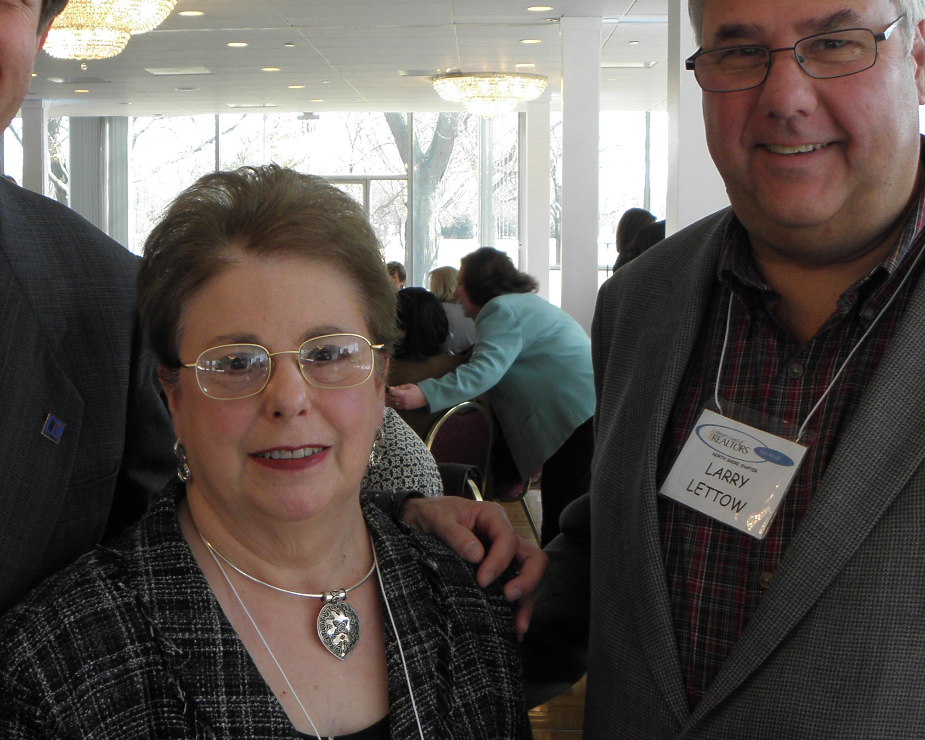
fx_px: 1369
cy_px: 325
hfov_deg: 37.0
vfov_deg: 30.2
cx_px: 313
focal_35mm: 50
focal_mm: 4.6
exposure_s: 1/60
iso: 64
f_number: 3.2
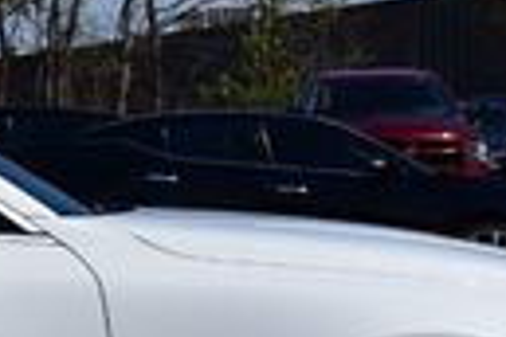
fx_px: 2621
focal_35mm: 186
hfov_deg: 10.4
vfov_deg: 7.4
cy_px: 243
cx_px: -373
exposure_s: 1/800
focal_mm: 25
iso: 200
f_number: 13
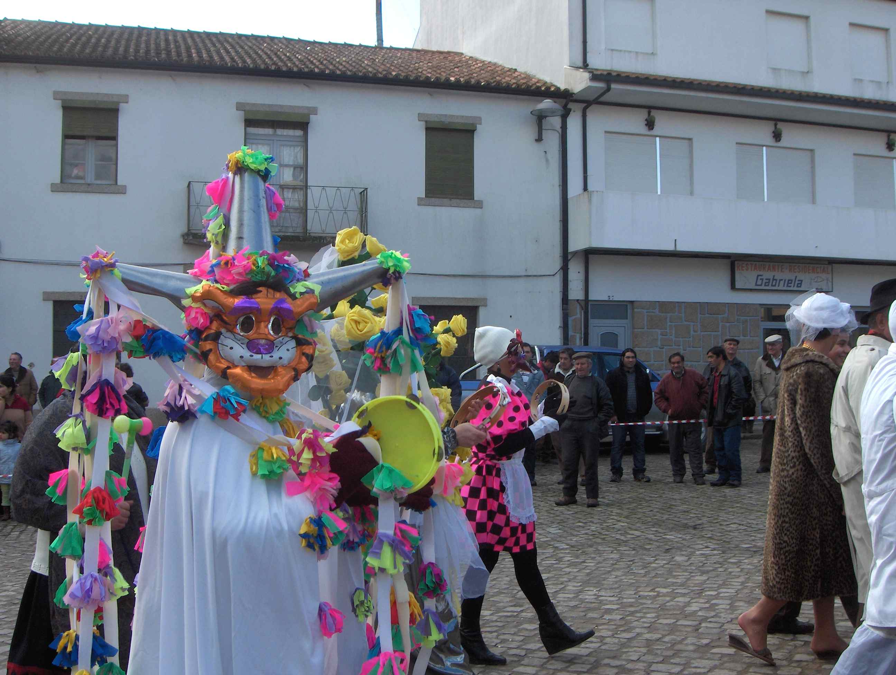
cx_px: 448
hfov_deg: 47.8
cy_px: 338
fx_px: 1011
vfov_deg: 36.9
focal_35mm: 39
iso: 100
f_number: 4.8
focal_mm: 8
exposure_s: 1/264
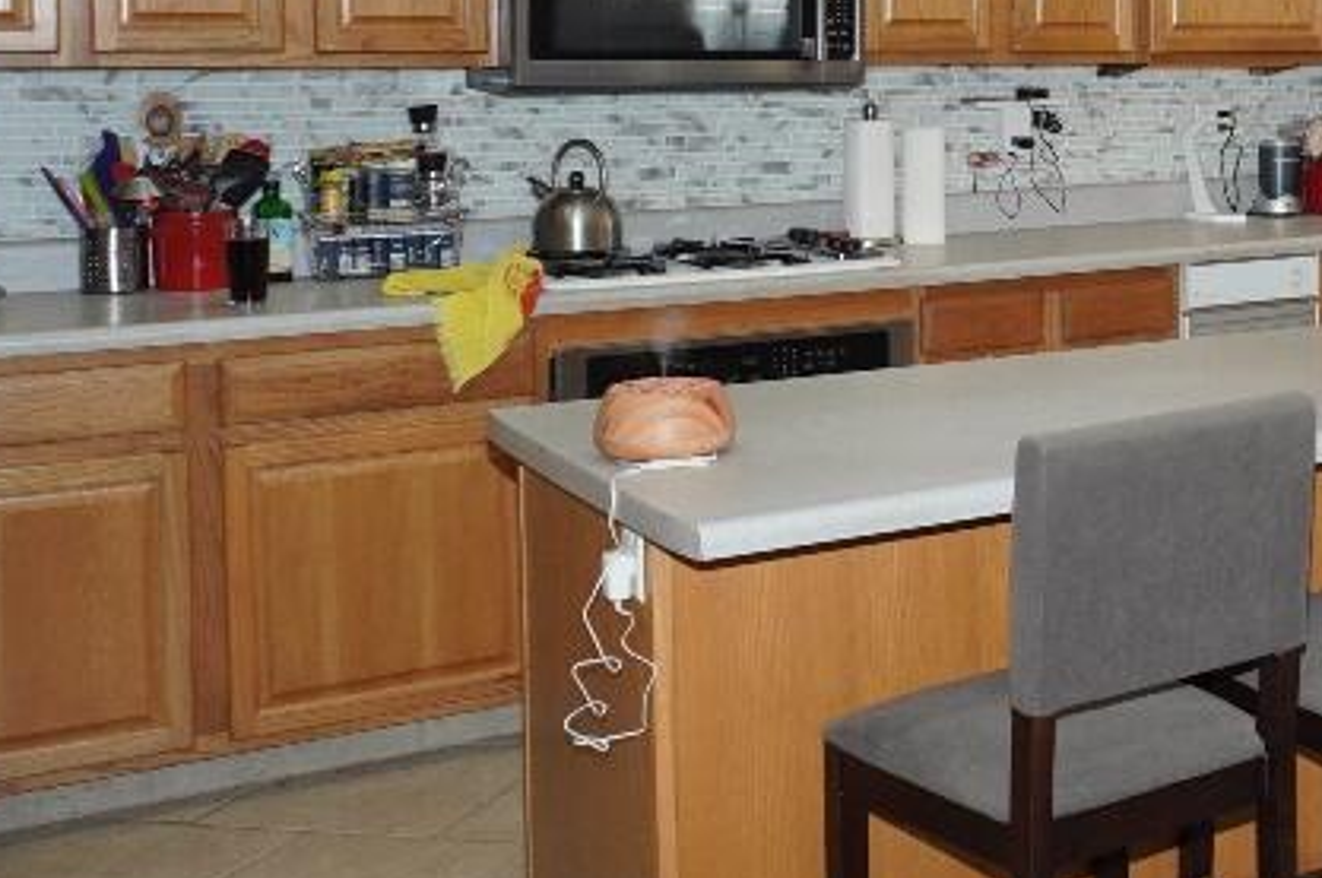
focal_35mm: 59
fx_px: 2164
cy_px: 74
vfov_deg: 22.3
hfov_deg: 30.2
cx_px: 1477
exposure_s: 1/160
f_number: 4
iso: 640
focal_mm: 16
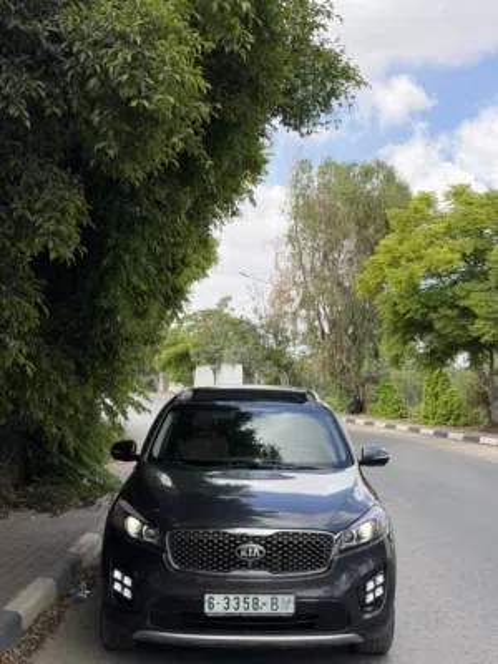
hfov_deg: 30.3
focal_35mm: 48
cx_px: 249
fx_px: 921
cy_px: 332
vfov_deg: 39.7
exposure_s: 1/2208
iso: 100
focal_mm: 6.76
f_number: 1.78
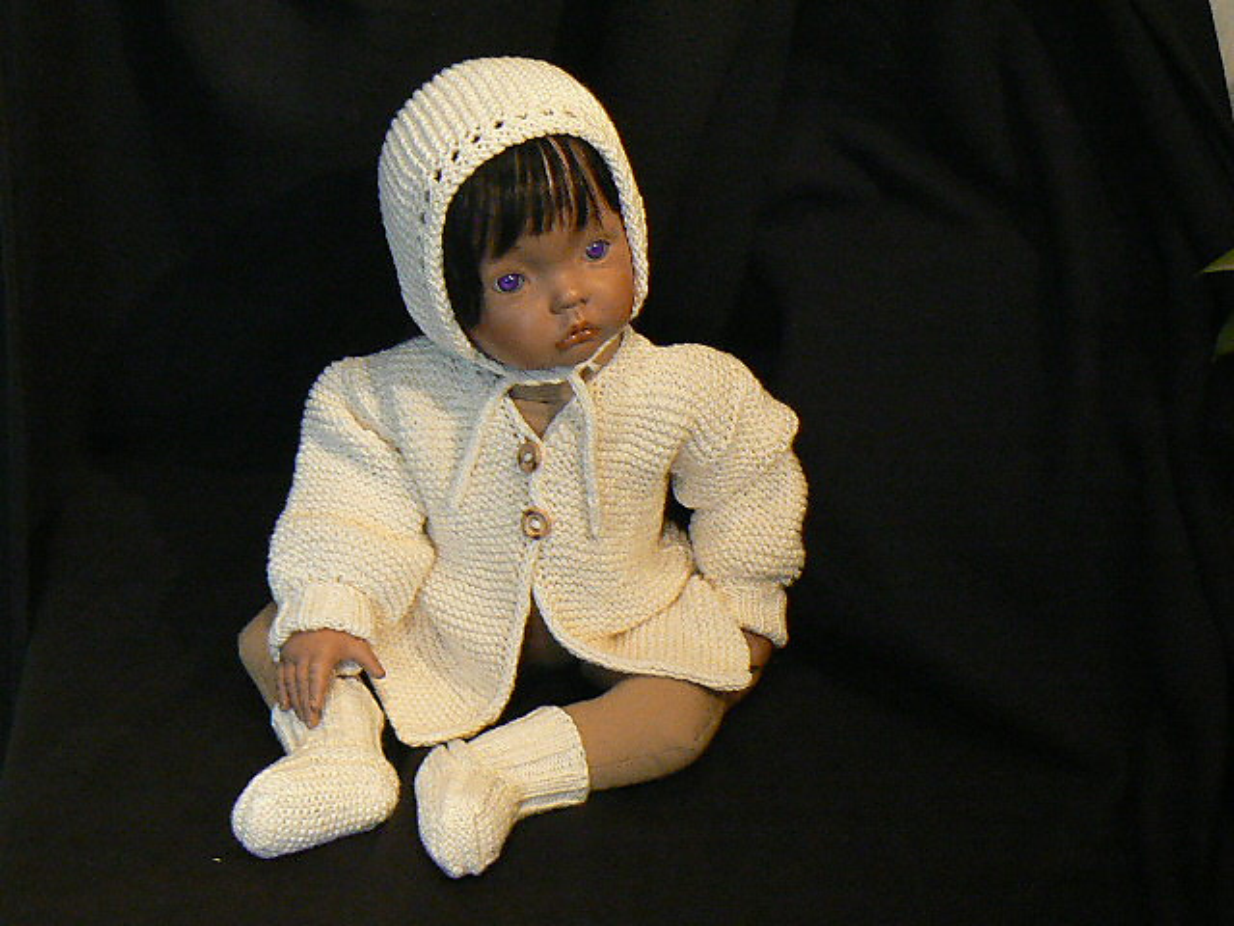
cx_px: 617
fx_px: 2032
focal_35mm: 57
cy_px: 463
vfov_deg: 25.7
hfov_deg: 33.8
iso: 200
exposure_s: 1/10
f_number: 2.8
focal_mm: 7
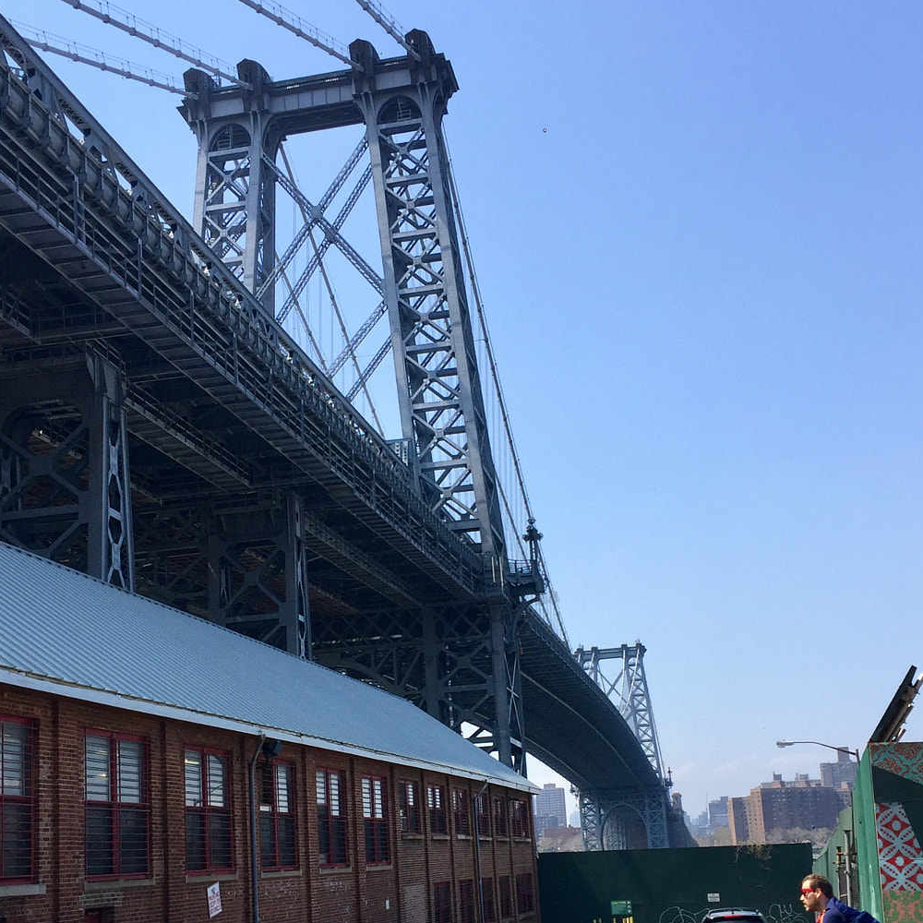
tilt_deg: +10.7
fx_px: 1237
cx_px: 425
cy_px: 655
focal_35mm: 41
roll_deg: -1.3
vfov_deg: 40.1
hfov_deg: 40.9
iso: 32
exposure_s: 1/1522
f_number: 2.2
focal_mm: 4.15
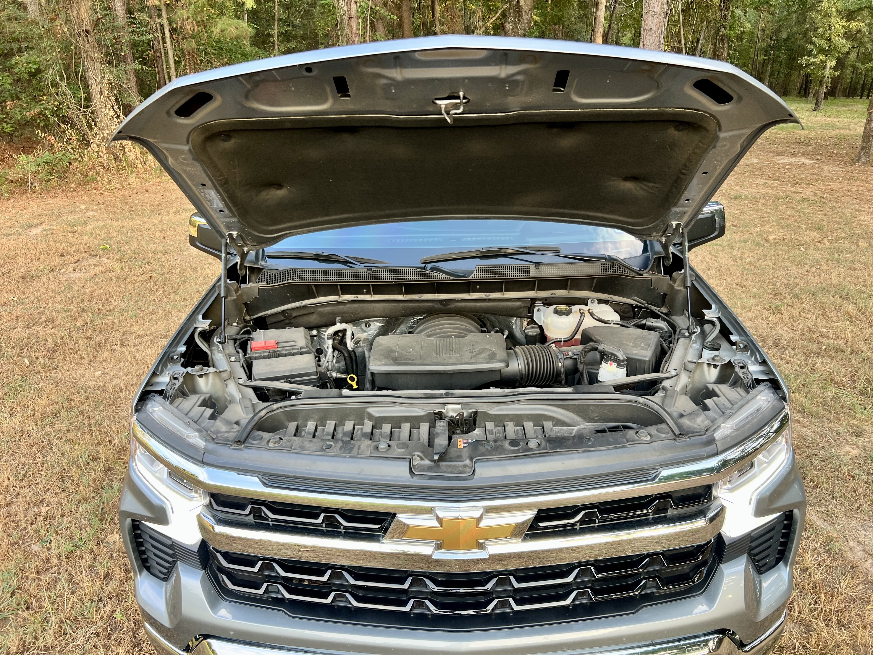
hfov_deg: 67.3
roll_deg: -1.4
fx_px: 656
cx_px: 436
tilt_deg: -21.8
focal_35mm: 26
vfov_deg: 53.1
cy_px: 328
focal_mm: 5.7
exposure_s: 1/121
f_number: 1.5
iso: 64
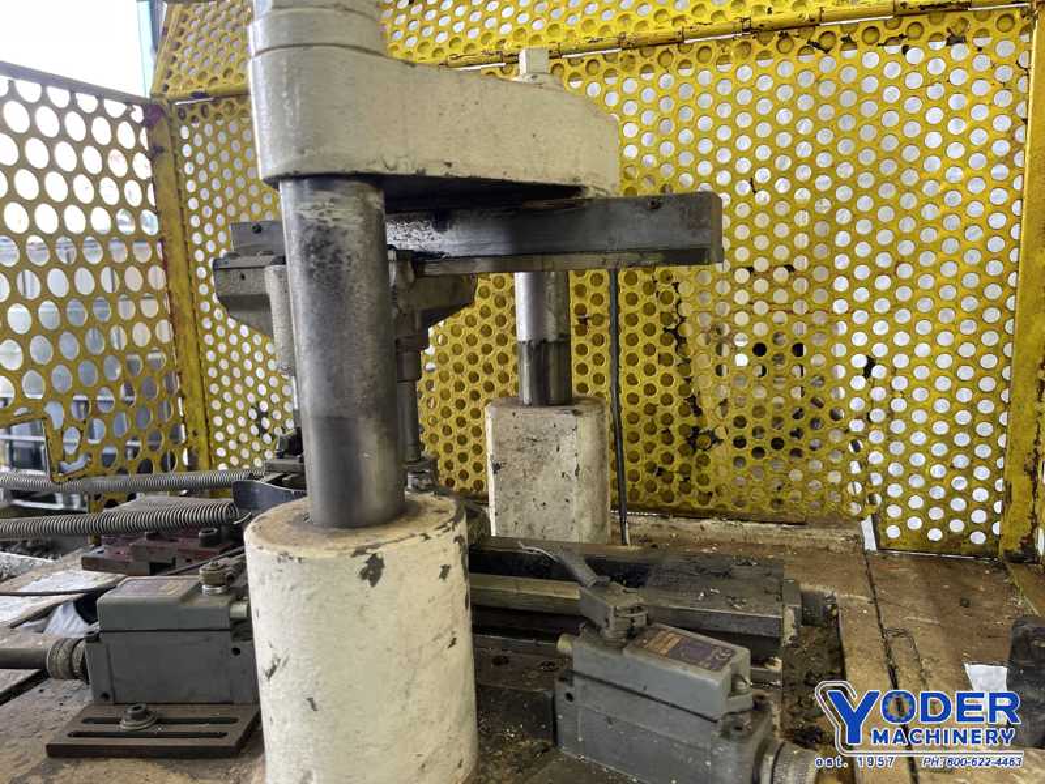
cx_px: 522
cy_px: 392
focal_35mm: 26
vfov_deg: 53.1
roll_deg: +1.6
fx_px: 785
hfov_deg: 67.3
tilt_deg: -9.6
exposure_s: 1/121
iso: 100
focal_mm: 5.1
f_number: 1.6
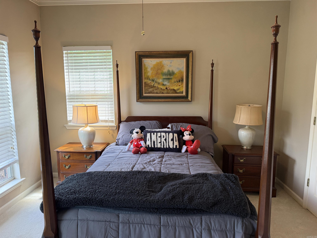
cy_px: 119
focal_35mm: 24
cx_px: 158
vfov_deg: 56.8
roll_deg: +0.3
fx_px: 220
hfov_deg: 71.6
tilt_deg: -9.0
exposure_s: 1/120
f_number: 1.78
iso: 250
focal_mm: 6.76
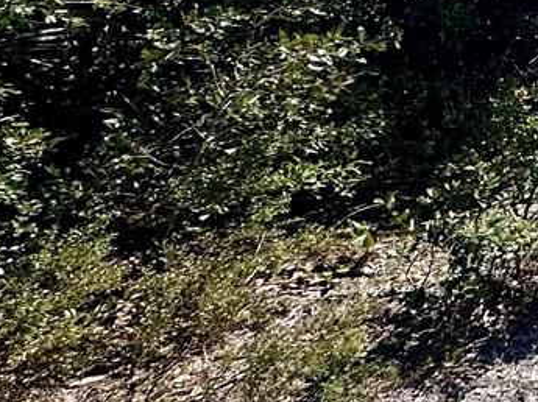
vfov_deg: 20.0
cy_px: -171
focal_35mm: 65
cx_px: 1140
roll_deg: +1.6
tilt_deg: +3.4
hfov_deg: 17.7
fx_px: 1009
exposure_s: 1/3401
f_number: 2.2
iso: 50
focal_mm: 2.22
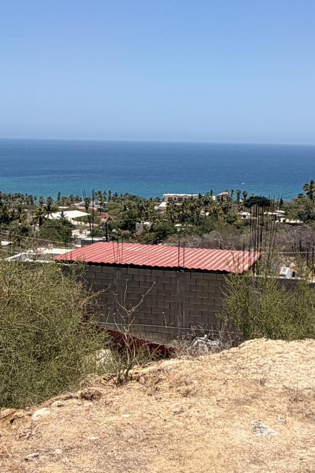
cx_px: 204
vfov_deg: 40.1
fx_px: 643
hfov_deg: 27.4
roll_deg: -1.1
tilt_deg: -3.9
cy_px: 181
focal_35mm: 49
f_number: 2.2
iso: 20
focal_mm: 2.22
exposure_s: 1/1259
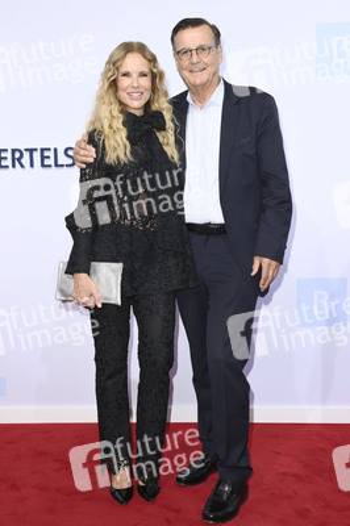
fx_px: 657
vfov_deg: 43.6
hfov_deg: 29.8
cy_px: 263
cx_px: 175
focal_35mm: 45
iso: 400
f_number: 6.3
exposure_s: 1/250
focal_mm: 45
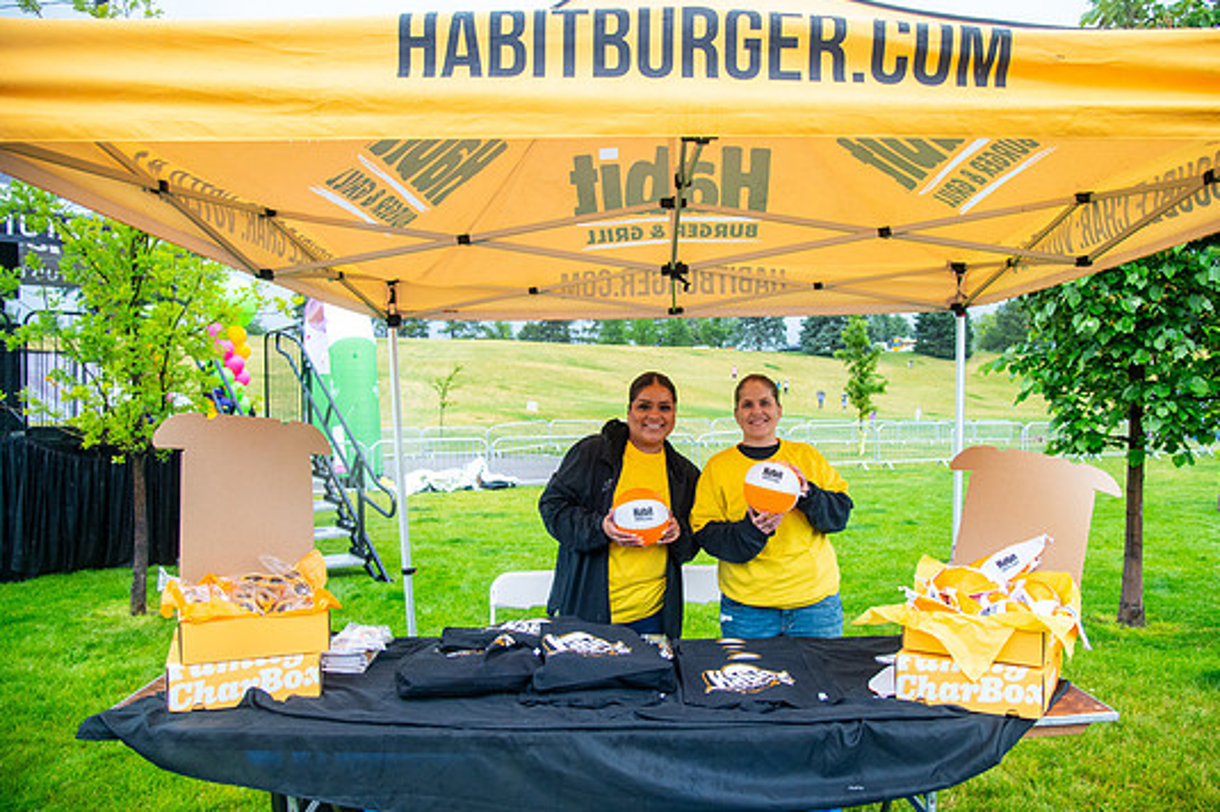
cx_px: 659
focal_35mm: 26
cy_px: 415
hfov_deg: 69.3
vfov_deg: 49.5
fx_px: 881
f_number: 4
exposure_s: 1/500
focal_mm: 24
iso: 2000
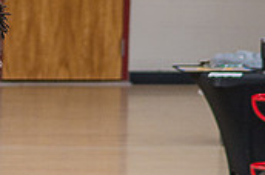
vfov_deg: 2.3
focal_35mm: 591
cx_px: -46
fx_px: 4342
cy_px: 158
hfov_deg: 3.5
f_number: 5.3
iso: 1000
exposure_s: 1/250
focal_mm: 175
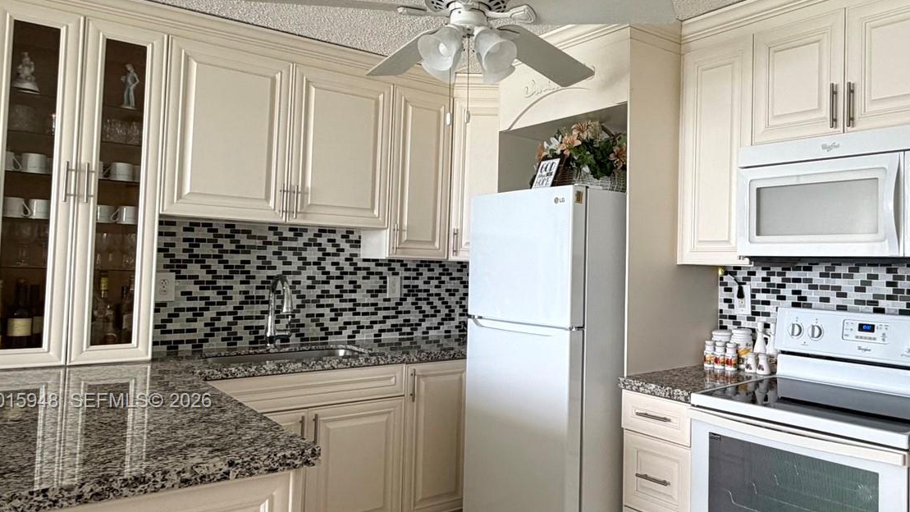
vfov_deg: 48.8
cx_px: 613
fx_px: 531
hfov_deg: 78.3
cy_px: 402
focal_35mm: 22
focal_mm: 2.22
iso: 100
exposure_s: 1/120
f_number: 2.2
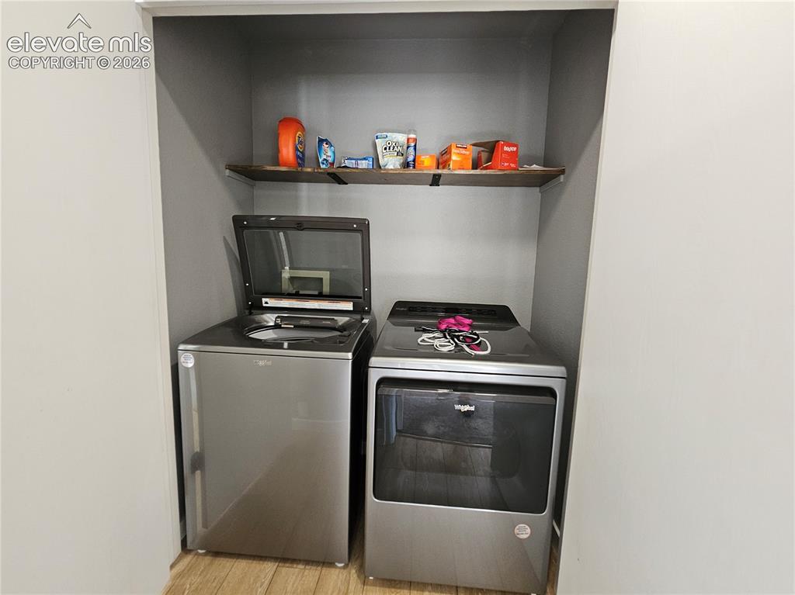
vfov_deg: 89.9
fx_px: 298
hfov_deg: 106.2
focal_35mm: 13
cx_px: 398
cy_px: 298
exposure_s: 1/60
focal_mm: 2.2
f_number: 2.2
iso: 400
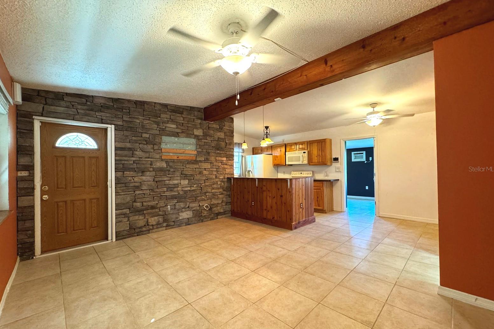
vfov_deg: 77.3
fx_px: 206
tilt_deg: -0.2
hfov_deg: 100.4
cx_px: 244
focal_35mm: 15
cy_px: 169
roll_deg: +0.3
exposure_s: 1/60
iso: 400
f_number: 2.2
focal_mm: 2.22
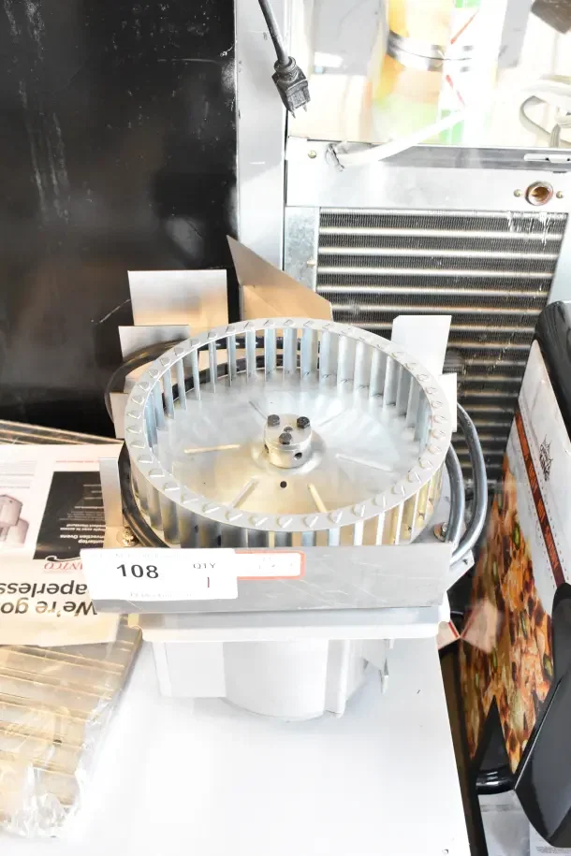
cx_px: 286
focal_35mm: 38
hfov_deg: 35.5
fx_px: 892
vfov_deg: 51.3
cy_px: 428
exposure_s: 1/125
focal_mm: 25
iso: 6400
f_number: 5.6
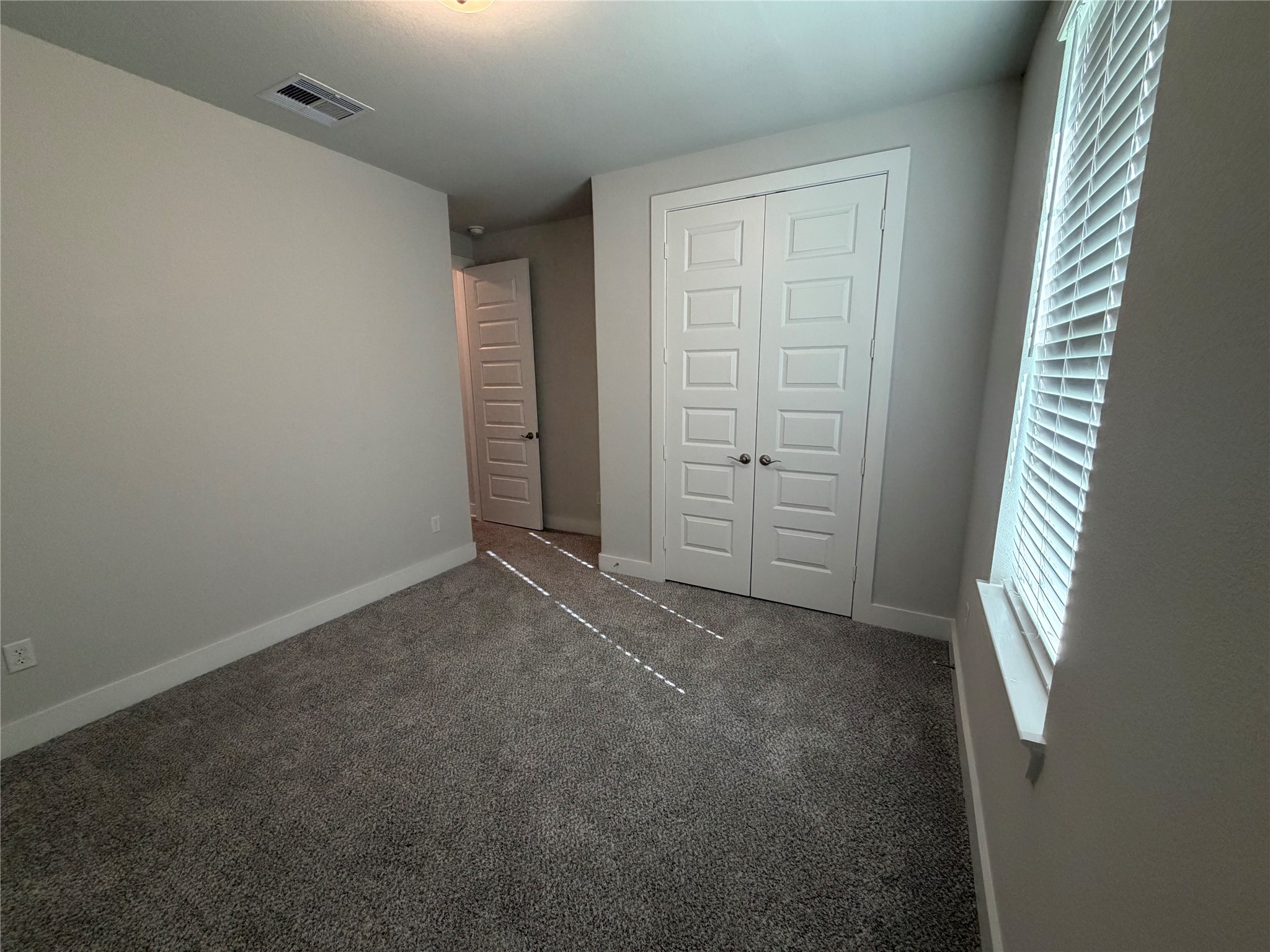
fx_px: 514
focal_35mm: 14
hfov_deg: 102.1
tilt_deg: -10.7
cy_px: 476
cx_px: 635
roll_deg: +1.0
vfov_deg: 85.7
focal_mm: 2.22
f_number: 2.2
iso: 250
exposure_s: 1/120
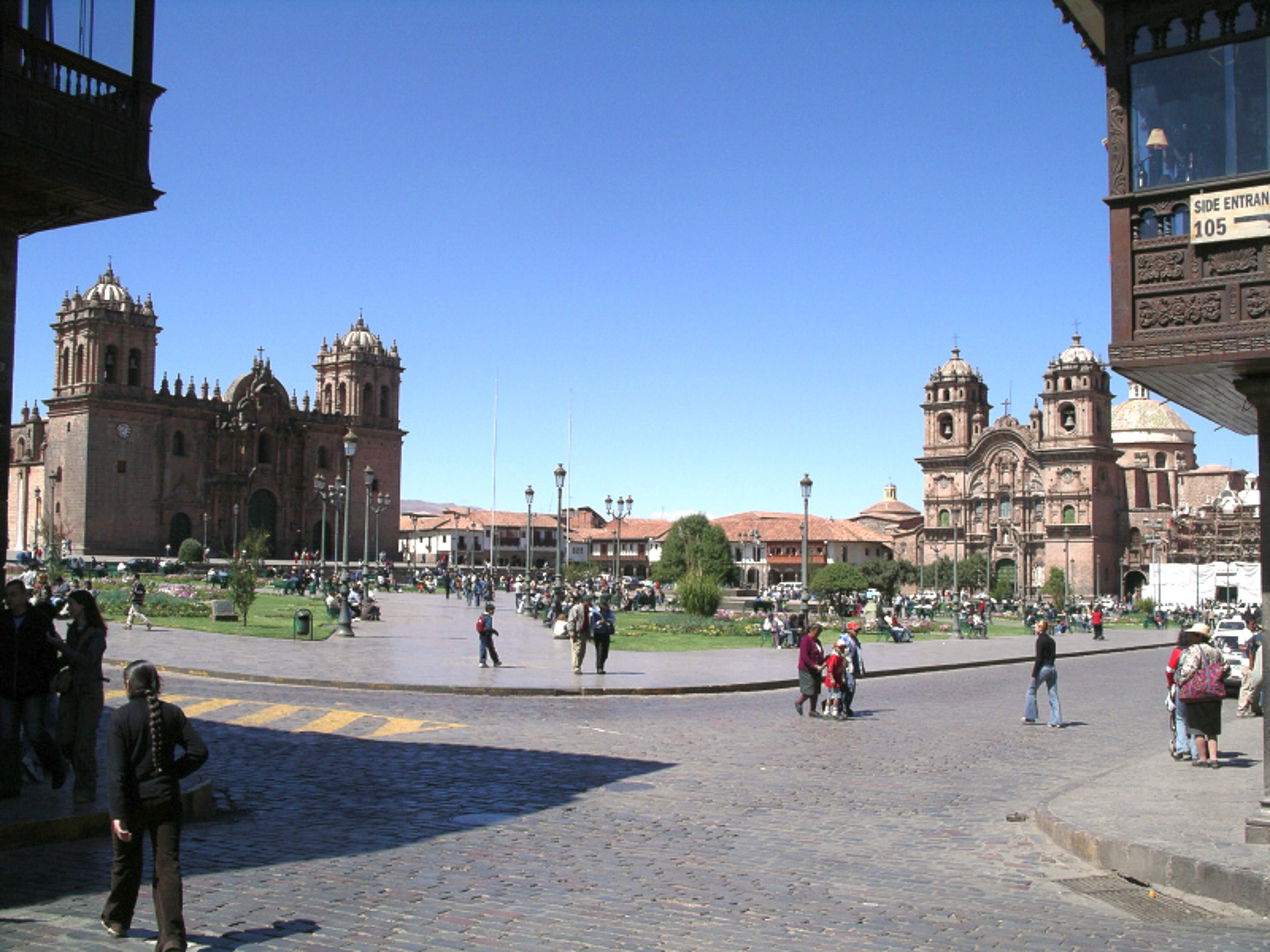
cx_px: 635
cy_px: 476
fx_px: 1357
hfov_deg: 50.1
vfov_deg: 38.7
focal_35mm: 37
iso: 64
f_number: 5.6
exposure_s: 1/400
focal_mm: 7.8
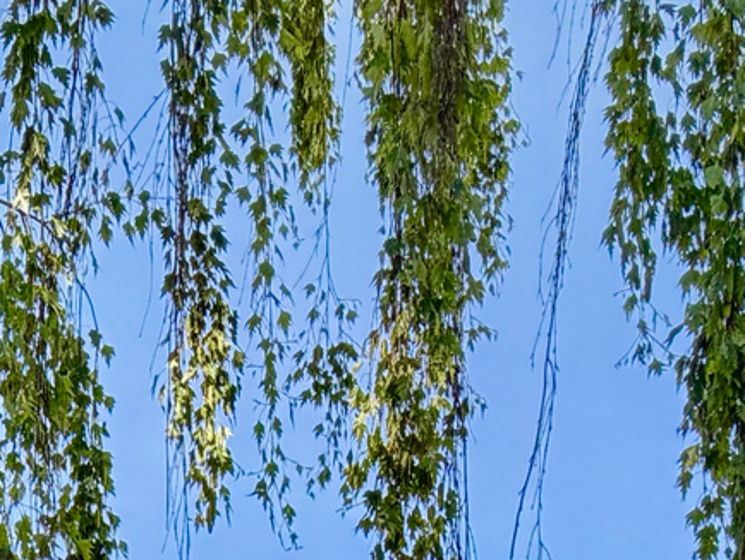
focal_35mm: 66
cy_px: 1098
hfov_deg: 28.4
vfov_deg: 17.0
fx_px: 1421
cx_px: 91
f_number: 2.2
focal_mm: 2.22
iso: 50
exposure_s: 1/365
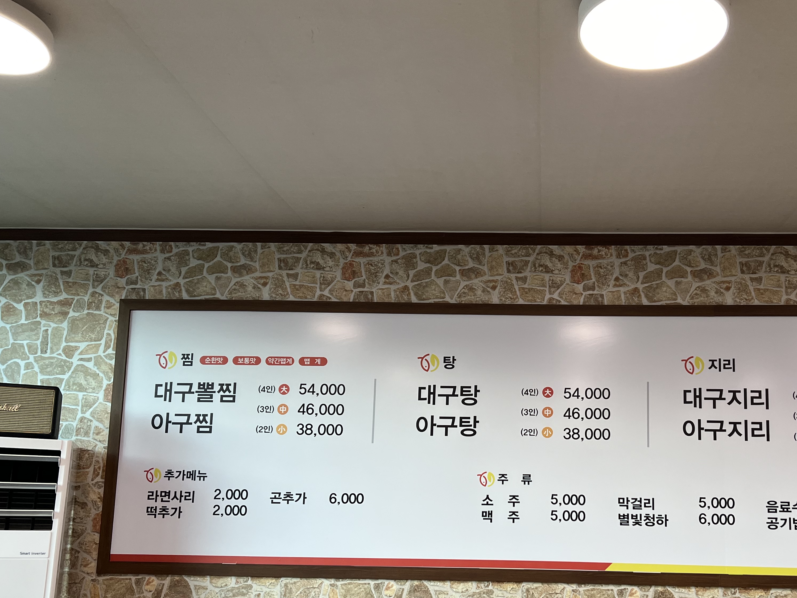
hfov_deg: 51.8
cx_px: 520
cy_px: 375
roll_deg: -0.9
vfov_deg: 40.4
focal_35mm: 35
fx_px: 806
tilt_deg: +7.7
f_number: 1.5
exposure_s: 1/120
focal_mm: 5.7
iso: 100
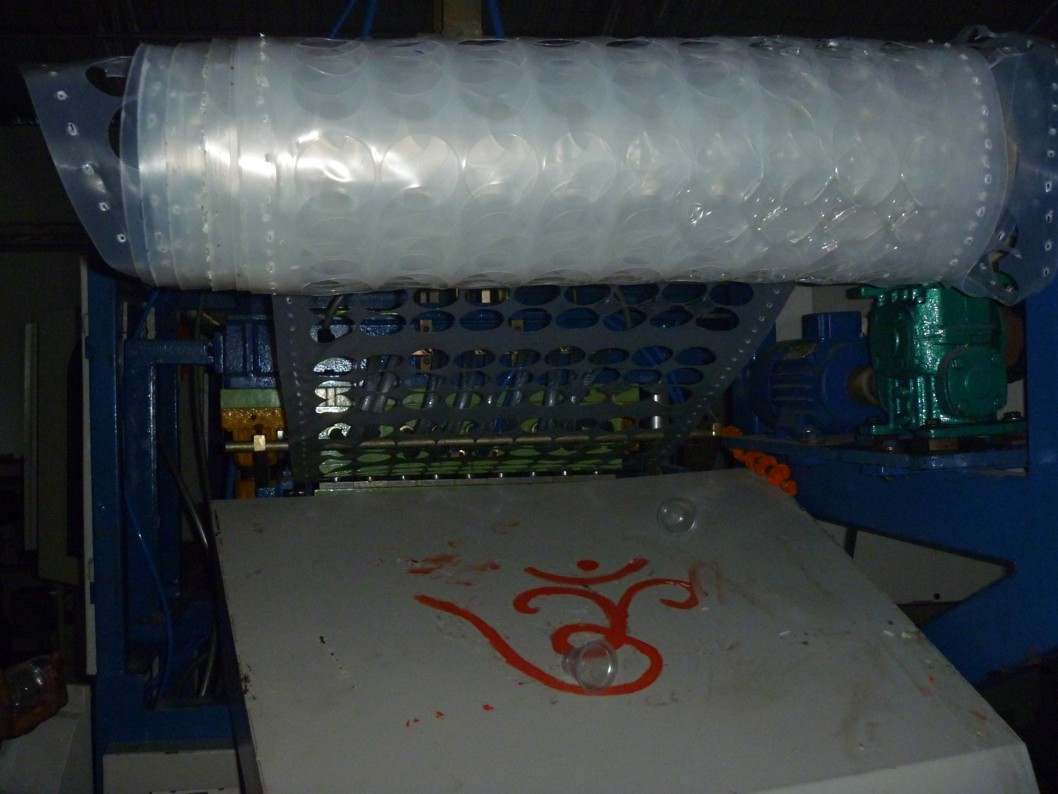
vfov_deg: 40.7
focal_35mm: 35
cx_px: 529
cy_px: 397
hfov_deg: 52.6
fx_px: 1070
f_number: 3.5
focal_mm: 6.3
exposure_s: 1/125
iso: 400
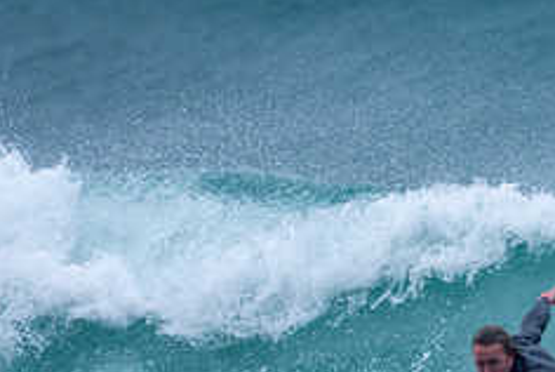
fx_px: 27259
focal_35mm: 1766
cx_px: 677
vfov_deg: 0.8
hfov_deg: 1.2
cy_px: 413
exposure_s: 1/500
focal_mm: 480
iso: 250
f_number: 5.6
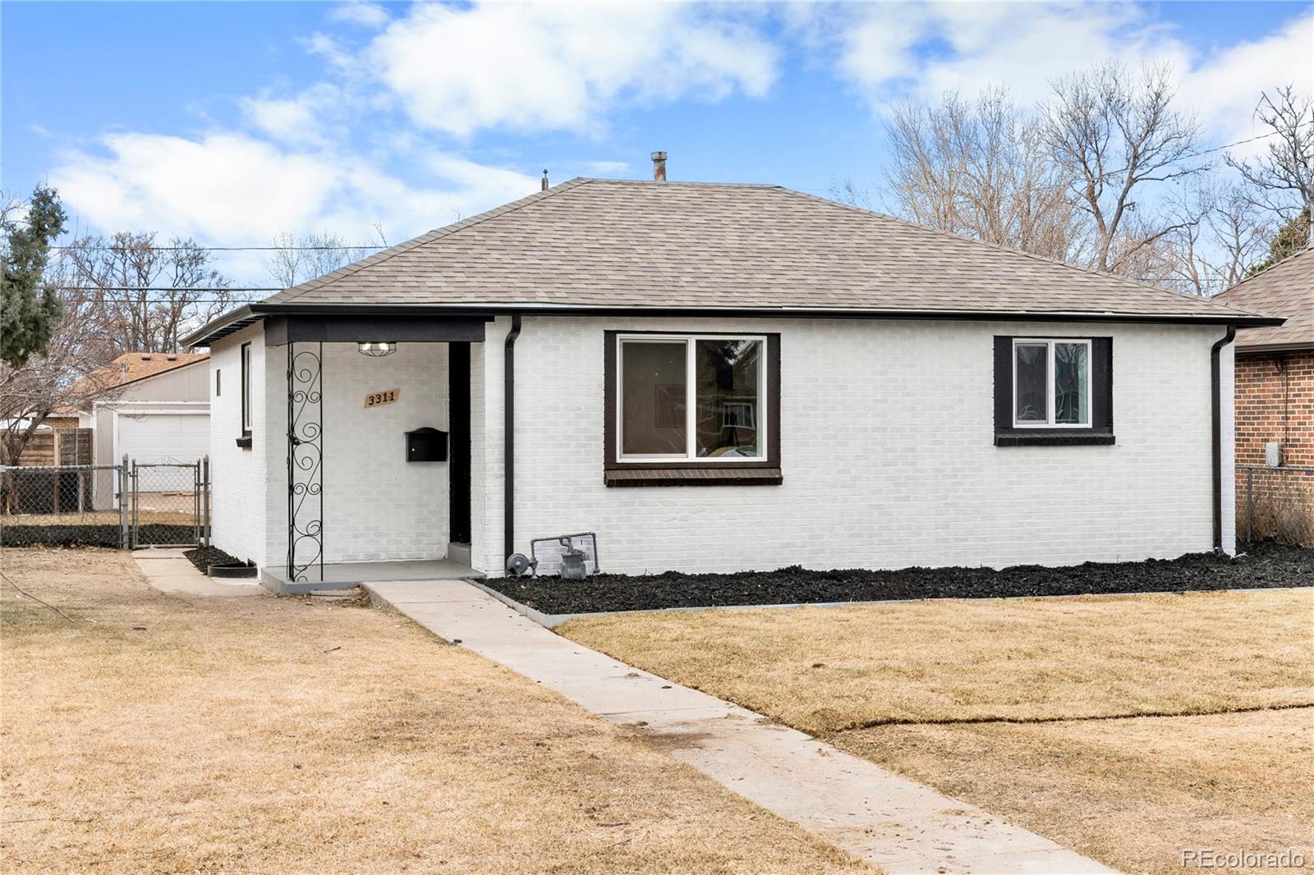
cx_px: 657
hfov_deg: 38.2
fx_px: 1897
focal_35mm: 52
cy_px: 438
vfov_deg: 26.0
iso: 100
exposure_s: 1/60
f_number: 11
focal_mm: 35
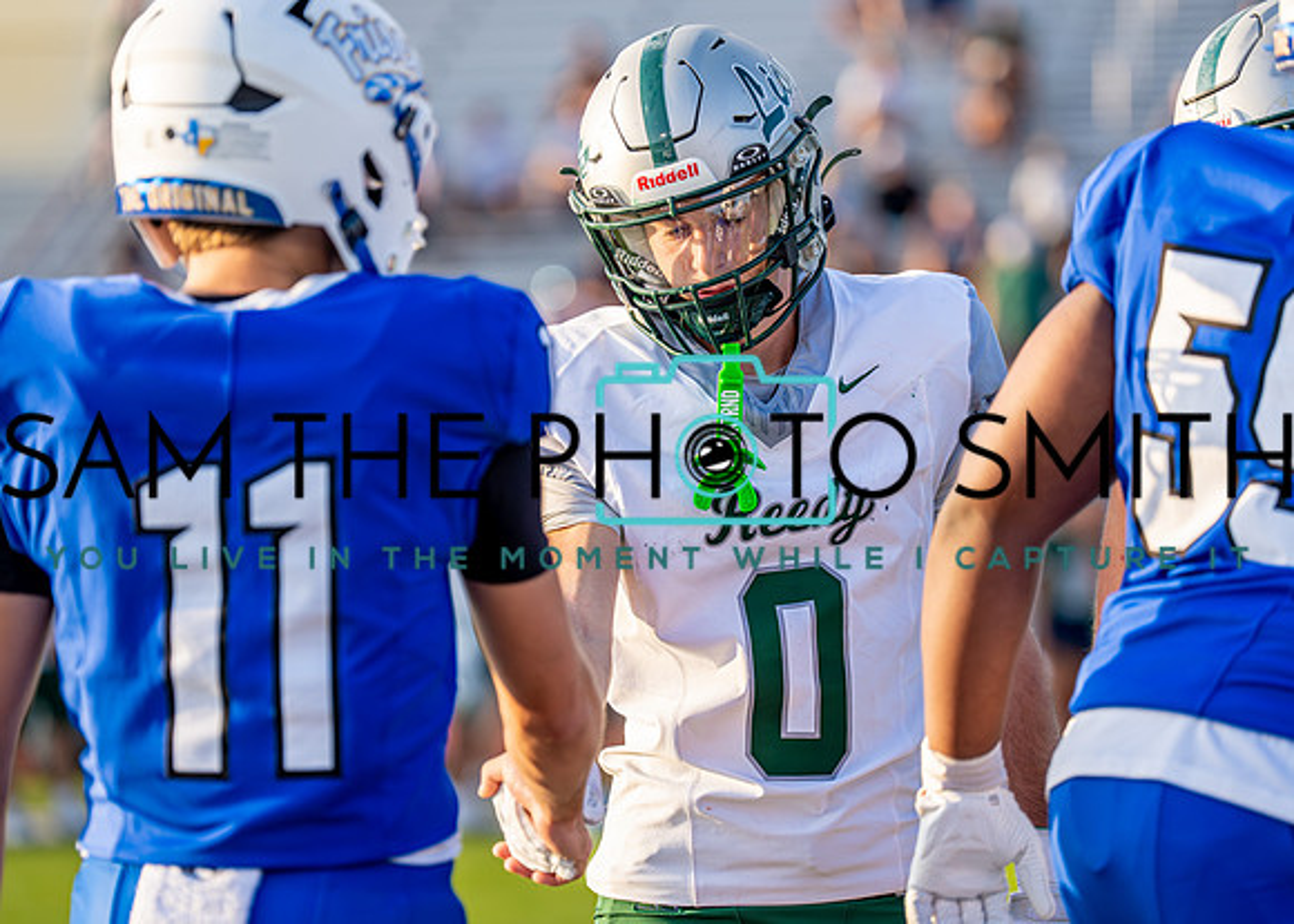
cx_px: 694
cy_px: 433
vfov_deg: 7.6
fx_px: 6969
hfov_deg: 10.6
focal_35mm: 190
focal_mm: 157
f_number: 2.8
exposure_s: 1/1600
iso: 320
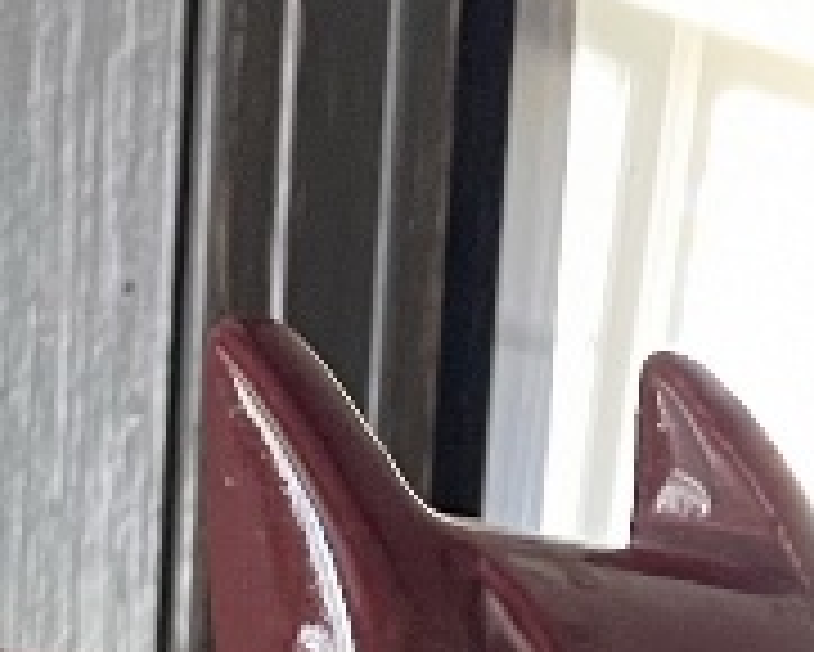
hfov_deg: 11.2
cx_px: 1052
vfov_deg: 8.6
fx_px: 4050
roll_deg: -4.0
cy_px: 1421
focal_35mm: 168
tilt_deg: -7.7
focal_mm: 4.2
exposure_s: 1/40
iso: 500
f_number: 1.6
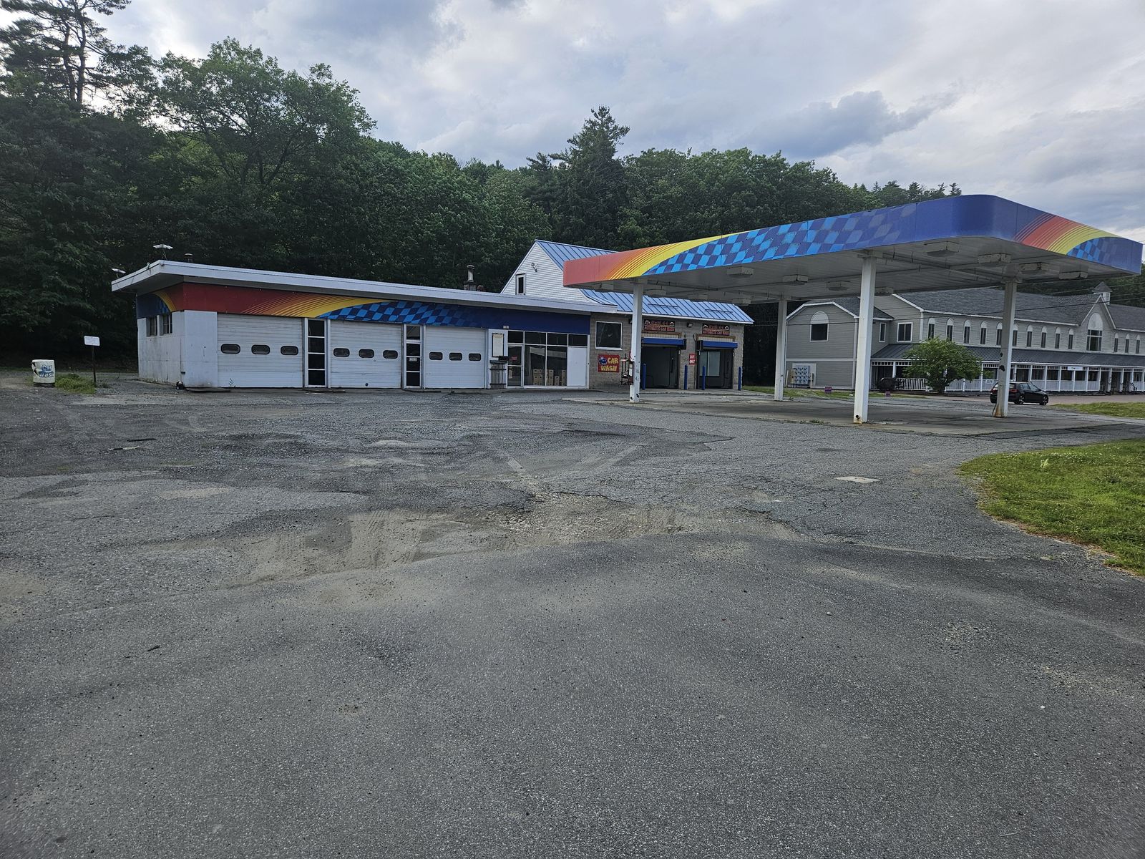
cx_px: 572
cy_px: 430
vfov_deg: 58.9
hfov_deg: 73.9
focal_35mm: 23
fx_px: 761
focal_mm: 5.4
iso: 32
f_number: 1.8
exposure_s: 1/1414
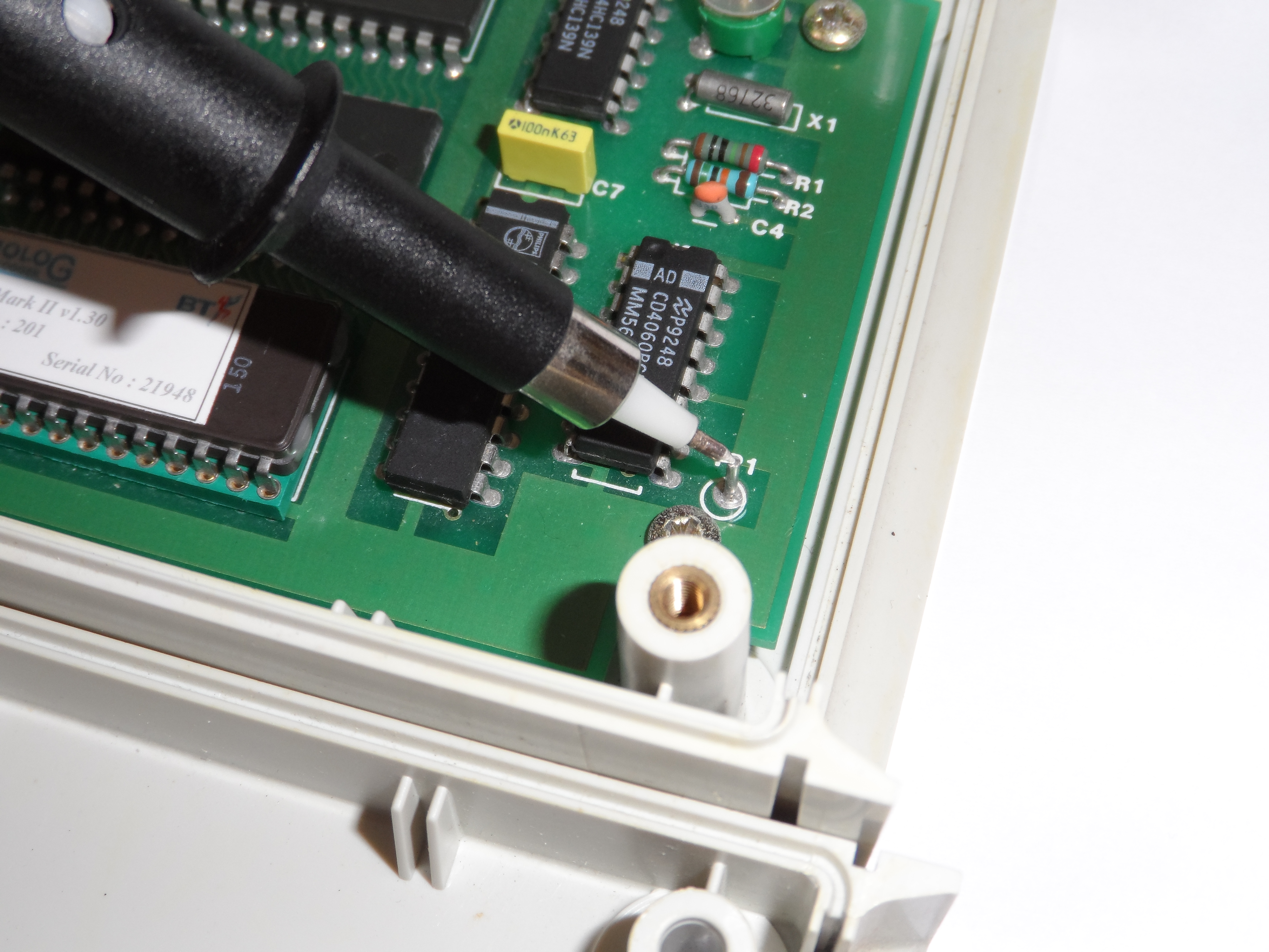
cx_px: 634
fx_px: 1943
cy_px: 476
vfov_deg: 27.5
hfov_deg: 36.2
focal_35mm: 53
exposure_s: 1/45
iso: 100
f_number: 4
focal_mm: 8.7
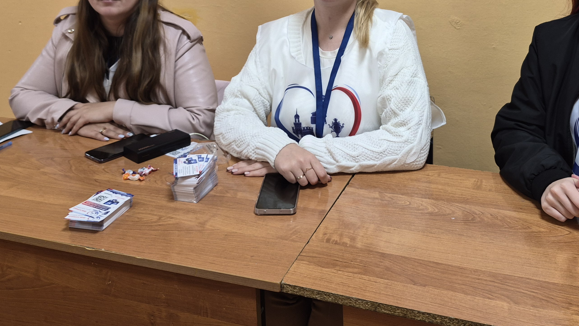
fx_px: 599
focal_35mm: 39
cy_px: -1
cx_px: 325
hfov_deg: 51.5
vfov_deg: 28.5
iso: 250
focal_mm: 5.4
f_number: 1.8
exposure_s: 1/100
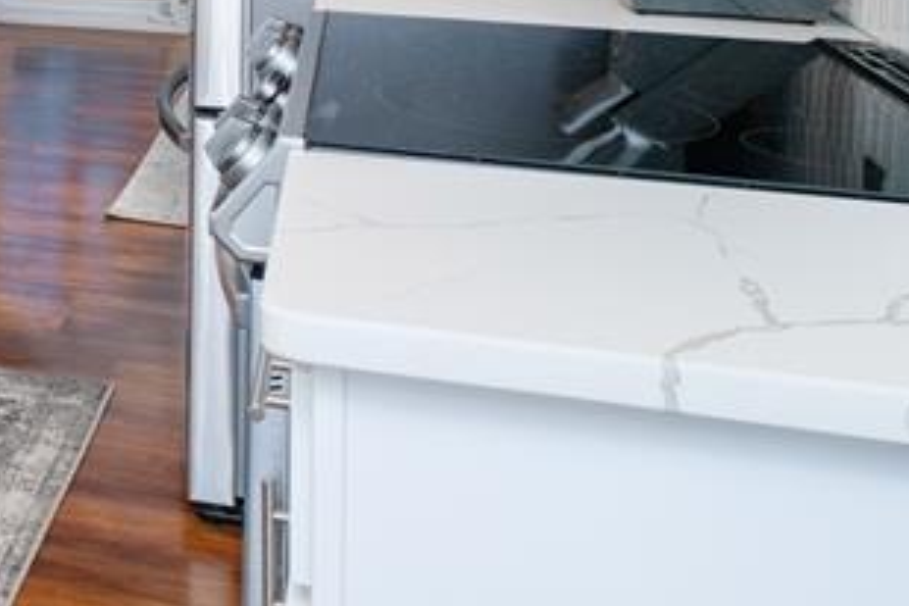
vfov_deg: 19.6
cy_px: -221
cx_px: -253
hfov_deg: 27.1
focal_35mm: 63
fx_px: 1591
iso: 500
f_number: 8
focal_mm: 12.4
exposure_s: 1/125
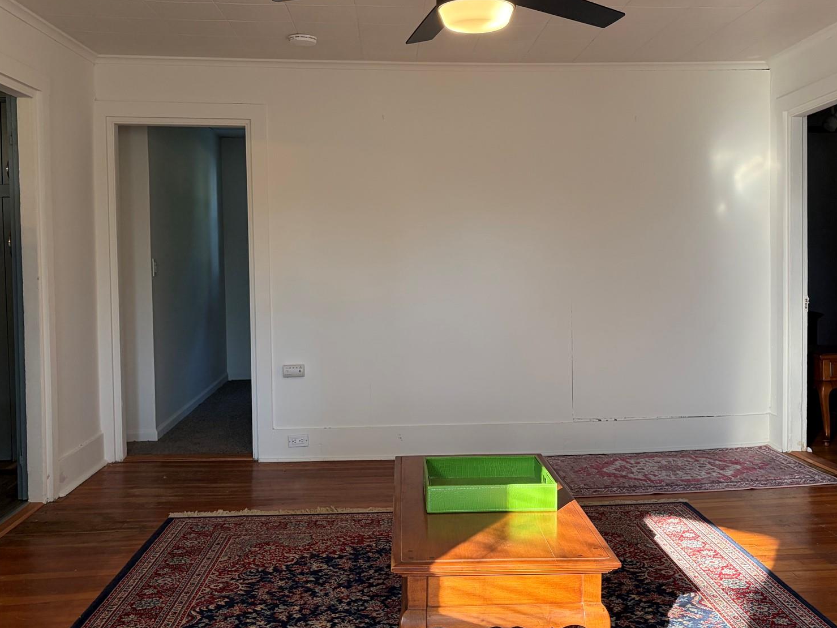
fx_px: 870
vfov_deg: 39.6
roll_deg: +0.8
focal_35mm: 36
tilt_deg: -1.3
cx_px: 473
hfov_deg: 51.2
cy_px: 276
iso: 100
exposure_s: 1/153
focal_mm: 5.96
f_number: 1.6
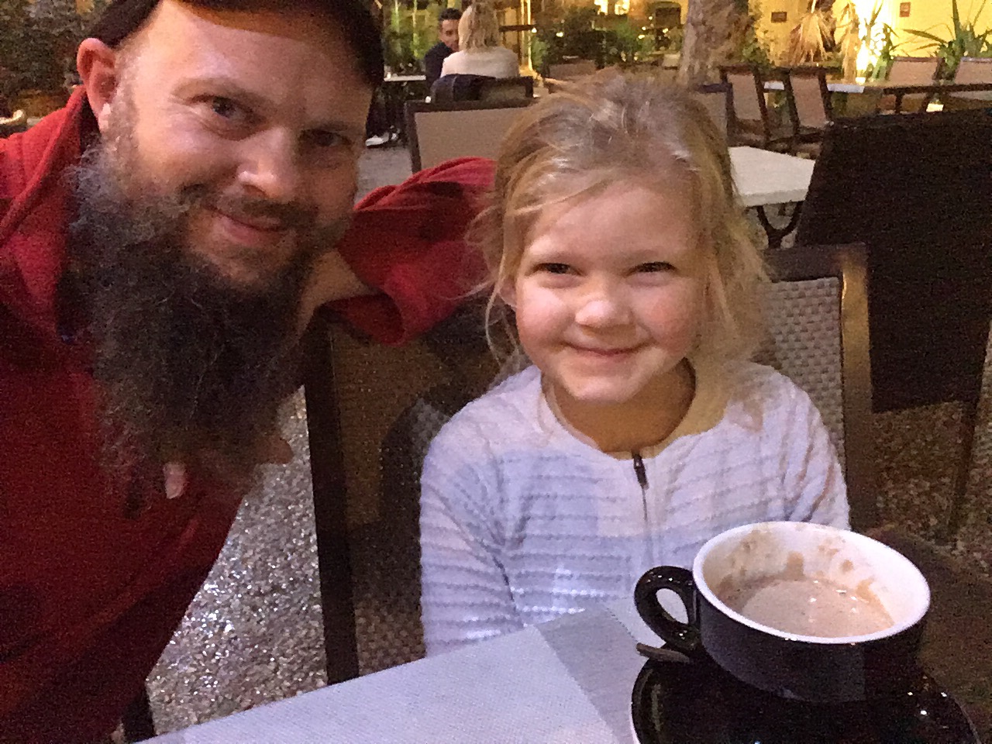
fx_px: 888
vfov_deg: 45.4
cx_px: 496
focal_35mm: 31
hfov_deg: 58.4
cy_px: 372
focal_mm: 2.15
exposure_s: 1/17
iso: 1250
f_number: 2.4
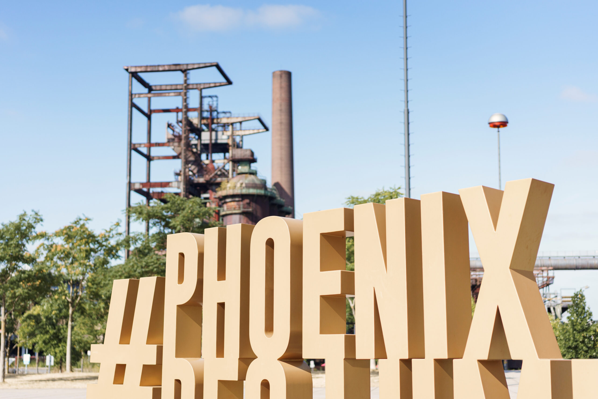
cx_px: 299
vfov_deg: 24.6
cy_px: 200
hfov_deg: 36.2
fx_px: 914
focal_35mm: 55
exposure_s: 1/5000
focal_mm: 55
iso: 200
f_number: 2.5
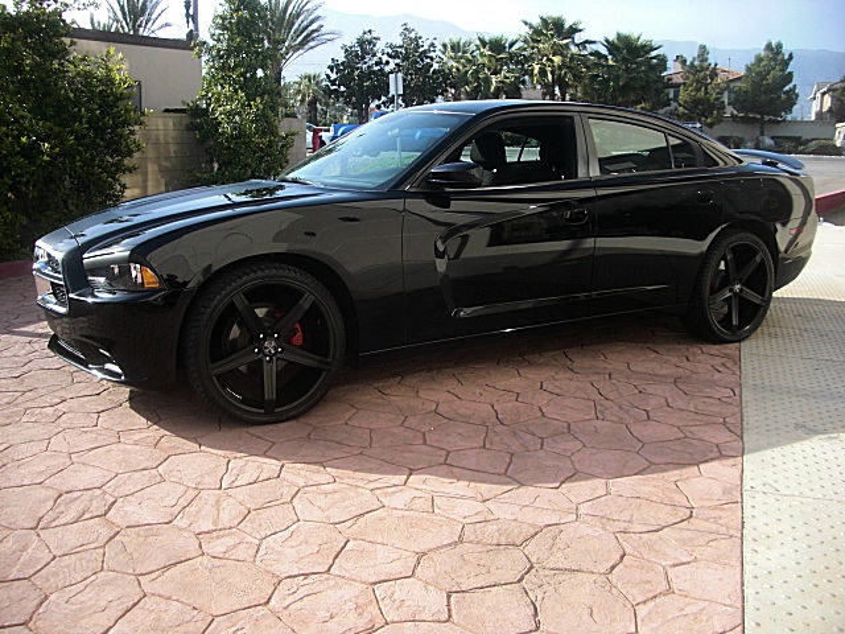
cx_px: 422
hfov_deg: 51.4
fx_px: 879
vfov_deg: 39.7
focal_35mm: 36
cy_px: 317
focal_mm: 6.3
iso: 50
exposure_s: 1/400
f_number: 2.8
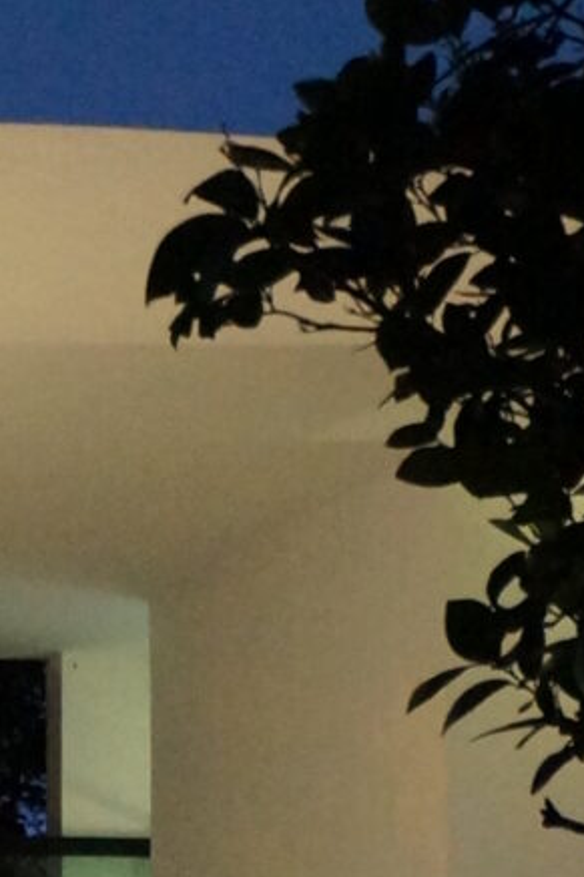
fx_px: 3847
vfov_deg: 12.3
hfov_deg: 8.3
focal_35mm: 158
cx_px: -559
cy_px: 1377
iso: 3200
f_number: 3.5
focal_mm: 18
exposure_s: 1/15
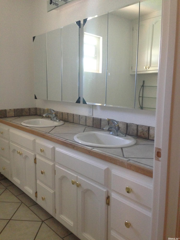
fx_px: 229
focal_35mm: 33
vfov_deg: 55.4
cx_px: 90
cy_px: 120
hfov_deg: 42.9
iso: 250
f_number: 2.4
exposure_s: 1/20
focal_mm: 4.12
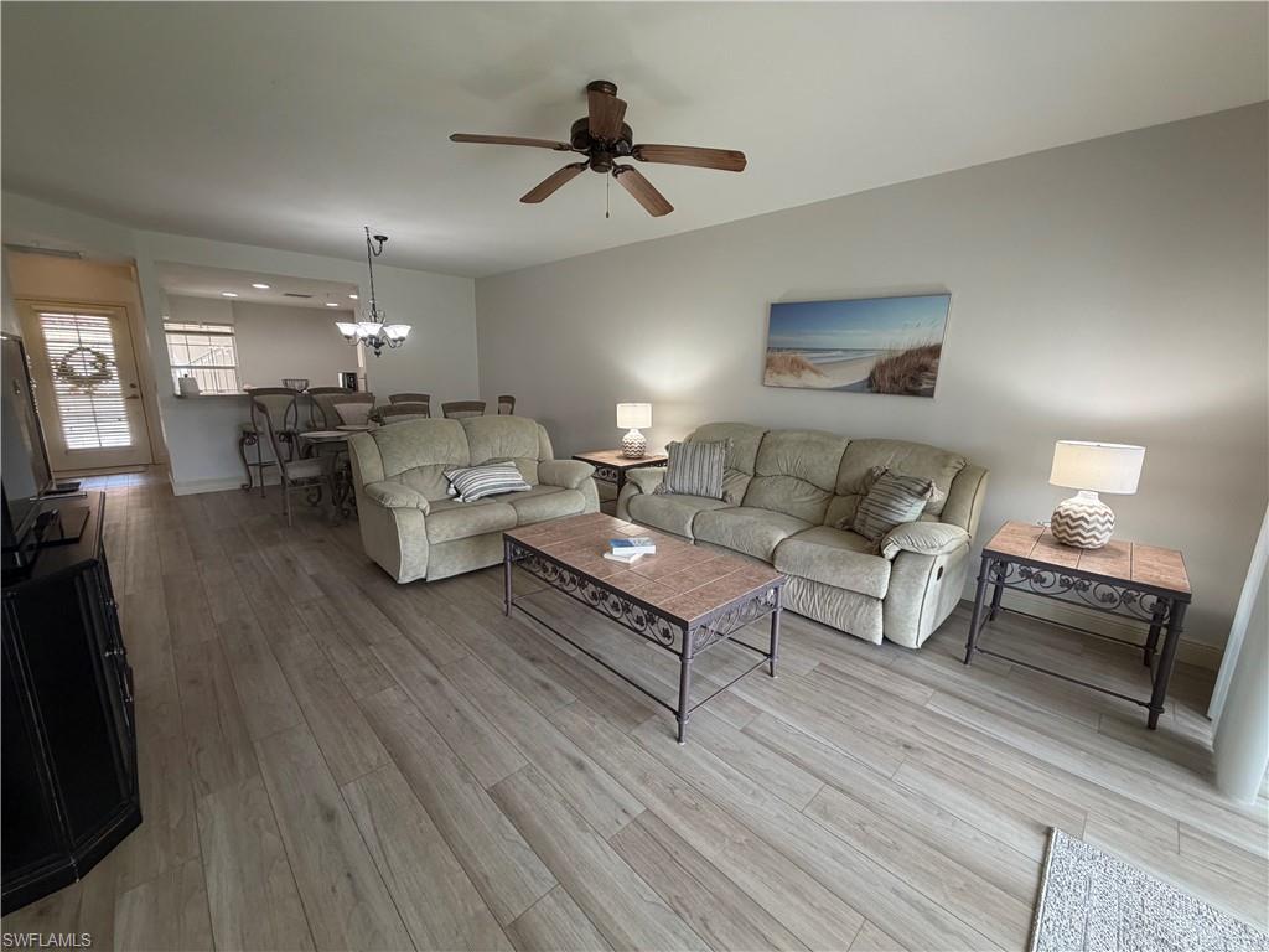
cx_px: 634
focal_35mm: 14
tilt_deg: -12.0
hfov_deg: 102.1
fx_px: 513
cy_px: 476
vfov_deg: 85.7
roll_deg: -0.9
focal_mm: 2.22
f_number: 2.2
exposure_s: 1/120
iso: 200
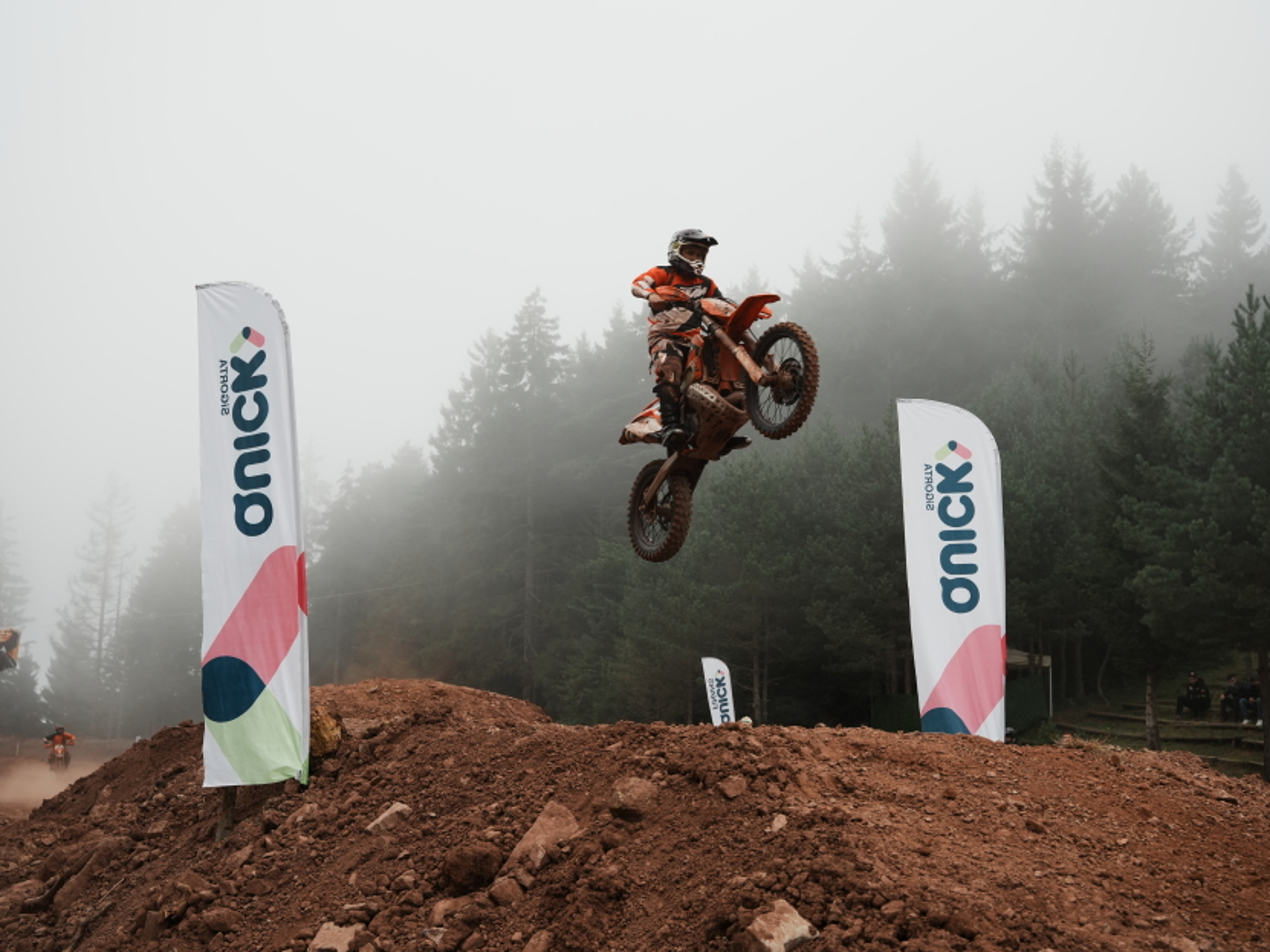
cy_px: 472
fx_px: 1484
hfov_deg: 46.3
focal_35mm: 40
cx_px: 659
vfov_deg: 35.6
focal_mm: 36.4
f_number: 3.5
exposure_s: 1/800
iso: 400
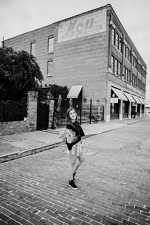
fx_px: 150
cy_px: 112
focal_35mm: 24
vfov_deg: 73.7
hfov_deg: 53.1
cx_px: 75
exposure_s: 1/640
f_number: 2.2
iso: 160
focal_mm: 24
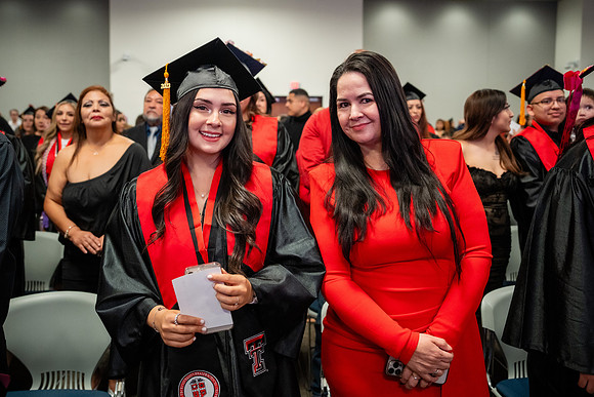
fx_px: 517
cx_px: 285
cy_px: 175
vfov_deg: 41.9
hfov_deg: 59.7
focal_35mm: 31
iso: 2500
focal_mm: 26
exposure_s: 1/160
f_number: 2.8
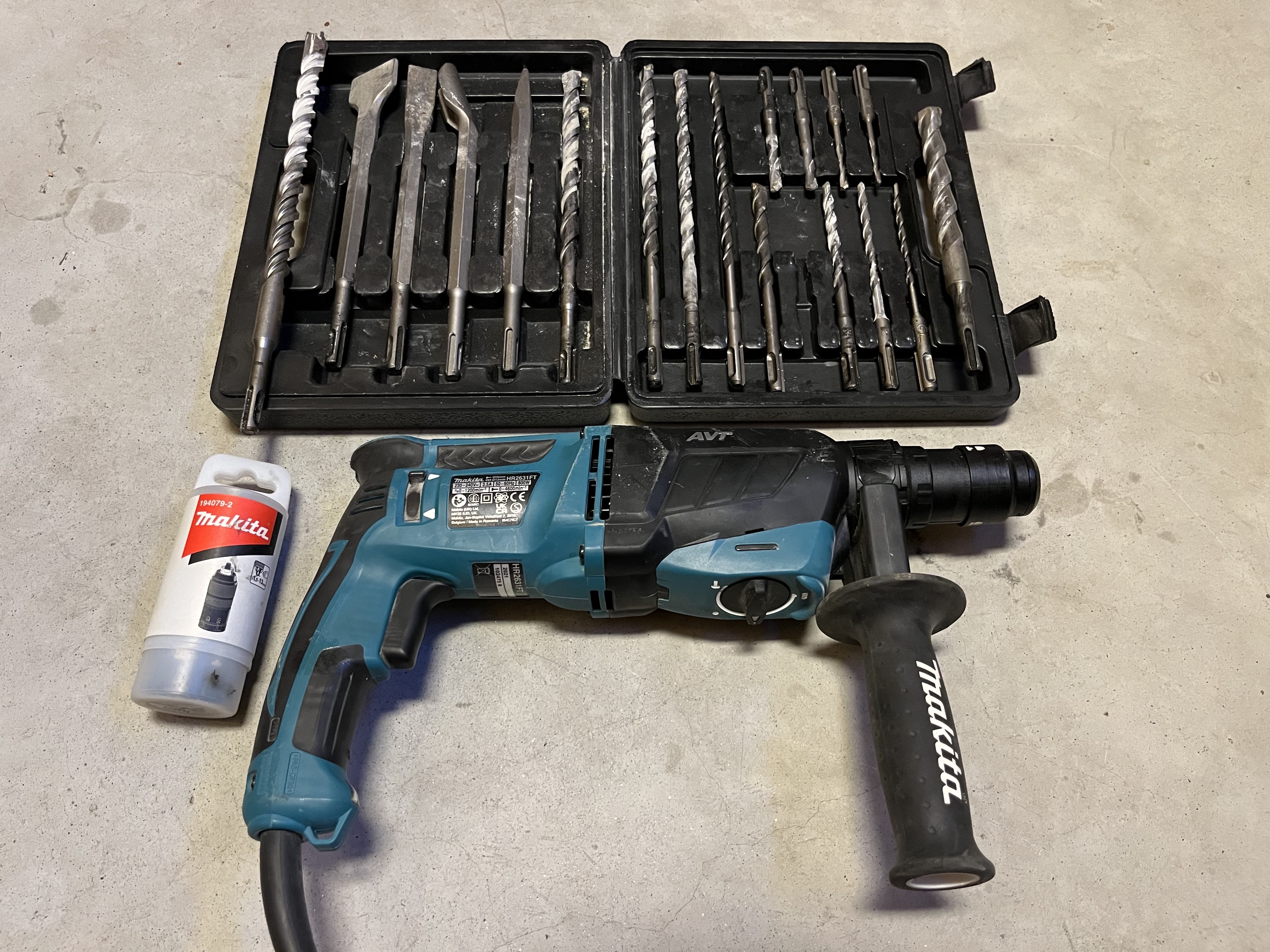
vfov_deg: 53.1
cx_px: 635
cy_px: 476
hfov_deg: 67.3
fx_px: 954
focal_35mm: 26
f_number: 1.6
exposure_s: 1/33
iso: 500
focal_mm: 5.1
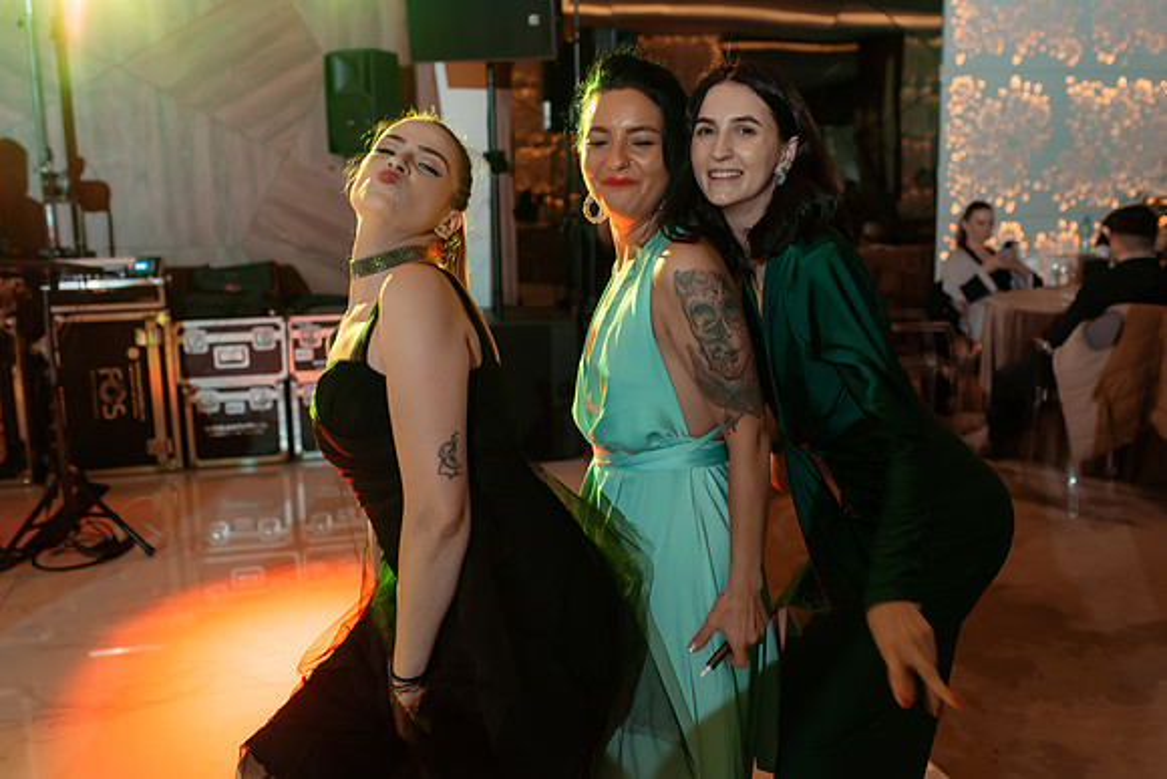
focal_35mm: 36
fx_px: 1171
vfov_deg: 36.8
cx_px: 602
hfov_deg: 53.0
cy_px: 389
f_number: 2.8
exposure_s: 1/200
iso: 1600
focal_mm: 35
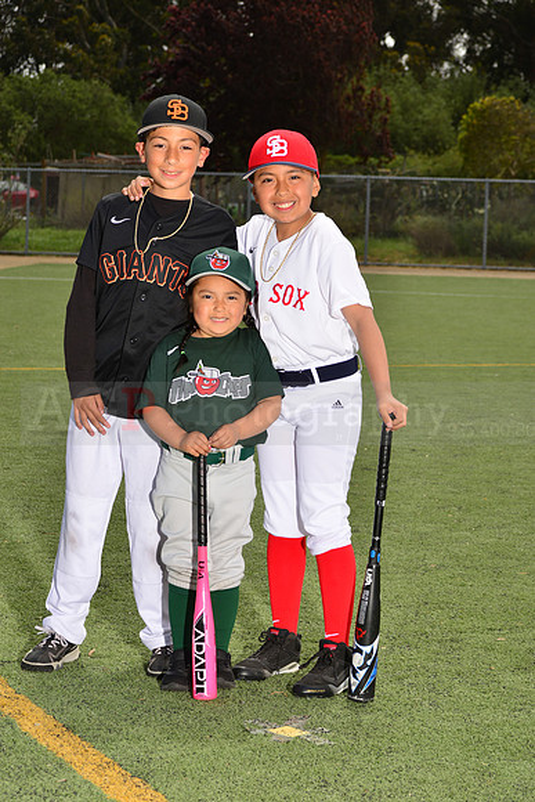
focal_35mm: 86
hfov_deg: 15.9
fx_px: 1916
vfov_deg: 23.6
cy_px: 401
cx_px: 268
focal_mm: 86
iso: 125
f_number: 11
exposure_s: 1/200
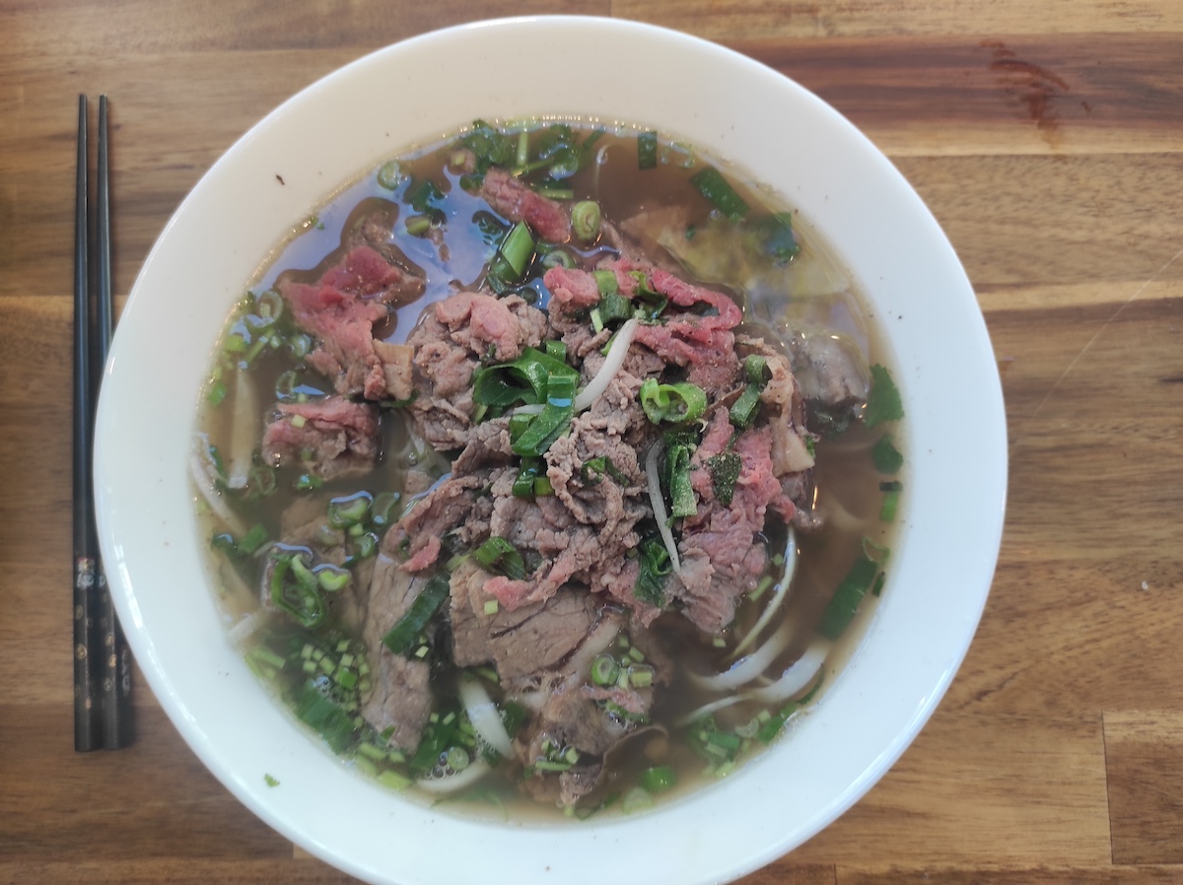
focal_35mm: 25
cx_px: 592
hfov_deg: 69.4
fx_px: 854
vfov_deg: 54.8
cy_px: 442
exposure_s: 1/50
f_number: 1.89
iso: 145
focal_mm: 5.43
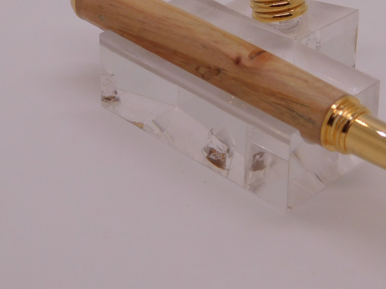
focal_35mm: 120
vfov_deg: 12.3
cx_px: 271
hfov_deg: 16.4
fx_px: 1338
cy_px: 27
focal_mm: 10.4
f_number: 4
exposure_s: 1/160
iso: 125
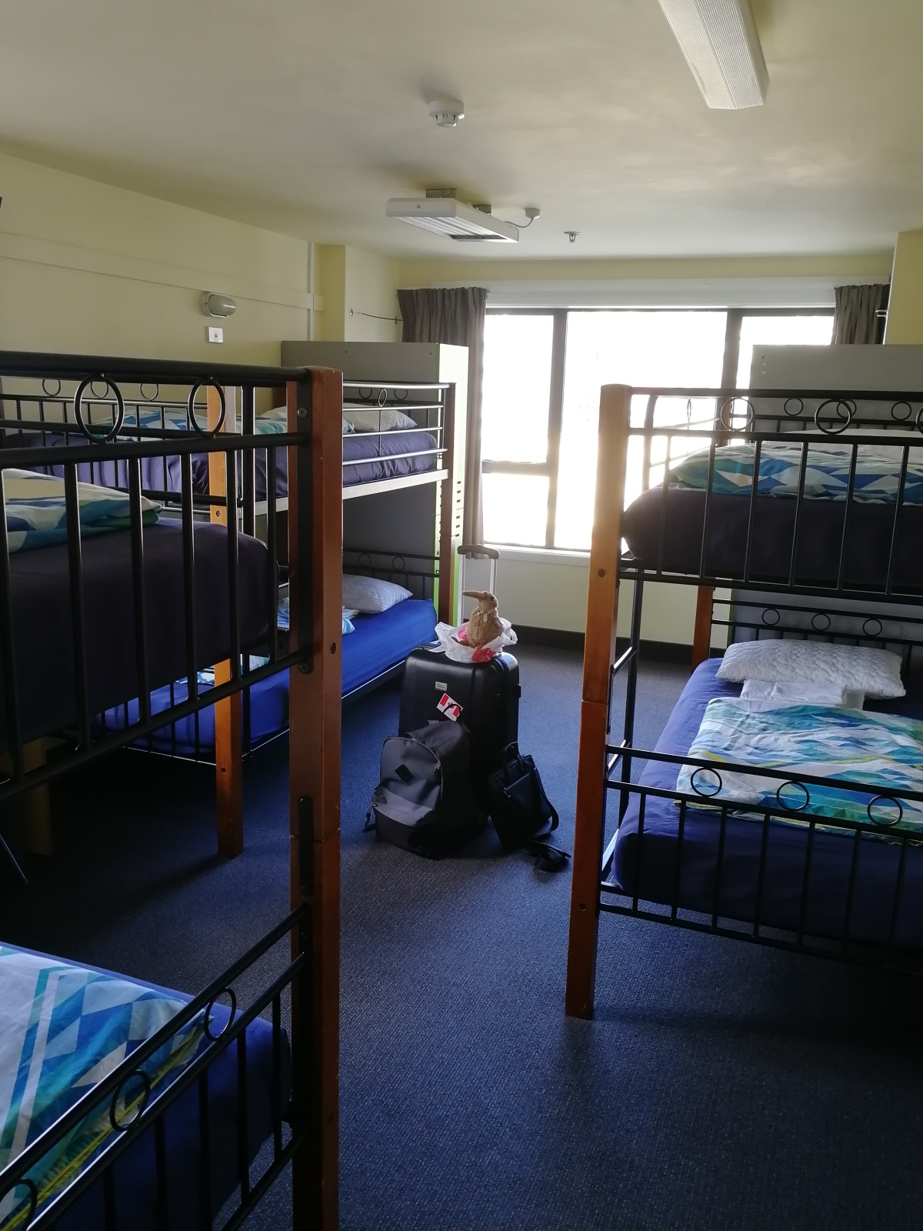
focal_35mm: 27
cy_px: 616
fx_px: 960
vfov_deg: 65.3
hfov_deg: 51.4
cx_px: 462
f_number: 2.2
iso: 160
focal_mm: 3.95
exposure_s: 1/33.3
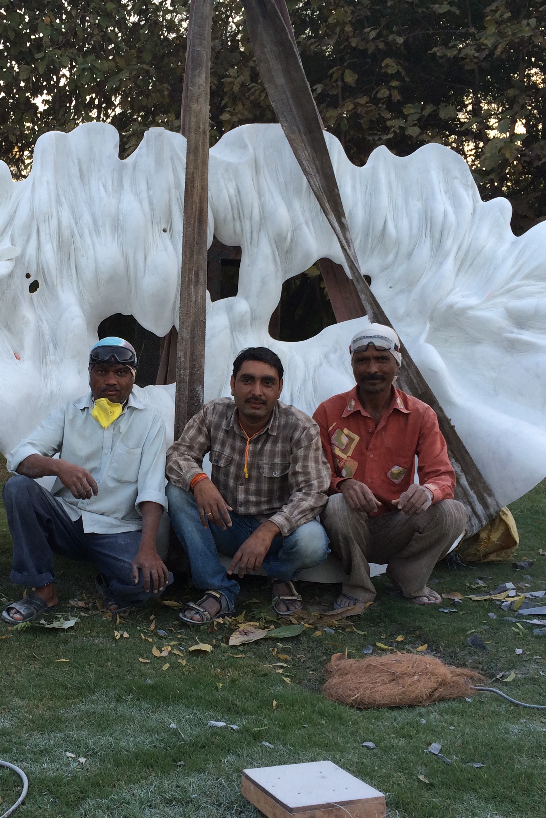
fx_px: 933
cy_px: 416
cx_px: 137
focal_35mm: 41
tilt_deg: -5.4
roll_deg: -0.9
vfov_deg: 47.4
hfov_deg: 32.0
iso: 32
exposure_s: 1/224
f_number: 2.2
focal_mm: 4.15
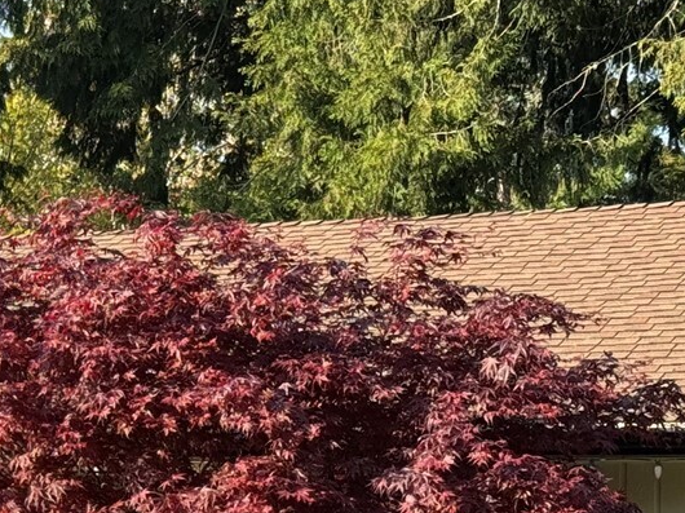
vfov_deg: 10.1
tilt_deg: -1.3
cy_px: 534
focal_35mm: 145
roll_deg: -1.3
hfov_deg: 13.3
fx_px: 2868
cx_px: -111
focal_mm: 6.76
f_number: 1.78
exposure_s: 1/774
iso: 64
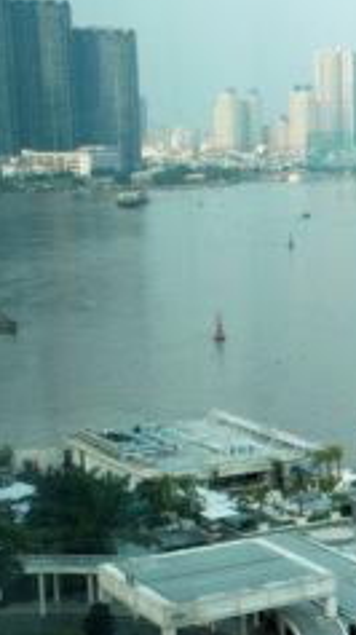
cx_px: 658
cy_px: 363
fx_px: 1397
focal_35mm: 83
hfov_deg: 13.0
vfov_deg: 25.6
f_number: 13
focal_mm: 25
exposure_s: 1/15
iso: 200
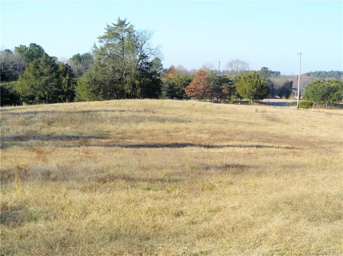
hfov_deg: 28.2
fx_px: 683
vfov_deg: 21.3
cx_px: 172
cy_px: 128
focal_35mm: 69
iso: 100
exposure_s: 1/400
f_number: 4.9
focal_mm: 12.4
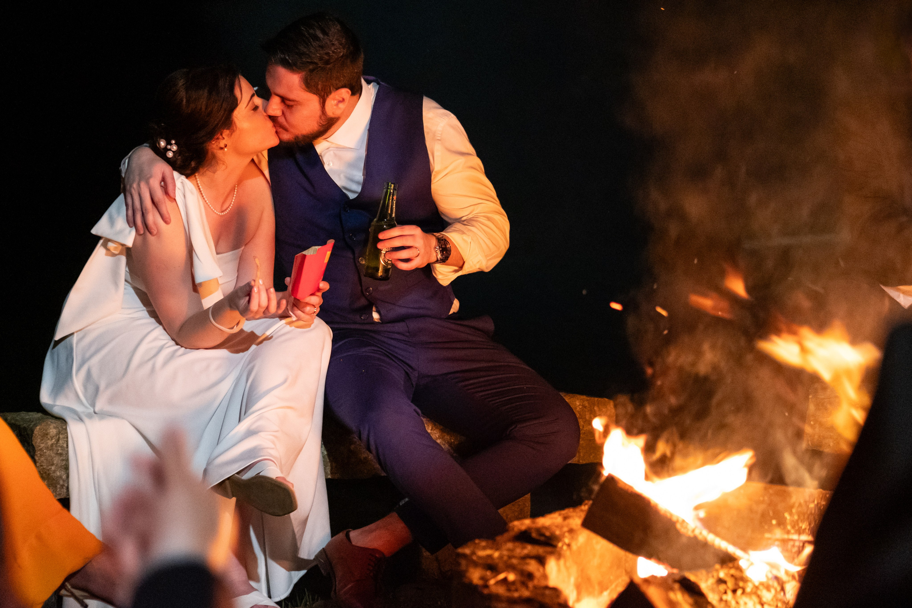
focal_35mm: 82
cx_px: 484
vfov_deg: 16.6
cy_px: 310
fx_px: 2089
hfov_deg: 24.6
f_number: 2
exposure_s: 1/125
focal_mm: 50
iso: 5000
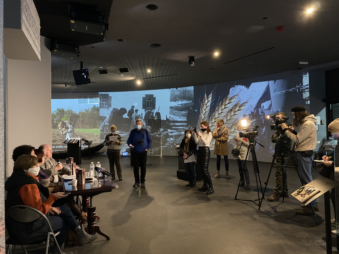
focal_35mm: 26
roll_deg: +0.7
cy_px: 127
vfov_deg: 53.1
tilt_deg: +0.3
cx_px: 170
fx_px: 255
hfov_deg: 67.3
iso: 1000
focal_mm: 4.25
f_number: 1.8
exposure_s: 1/30
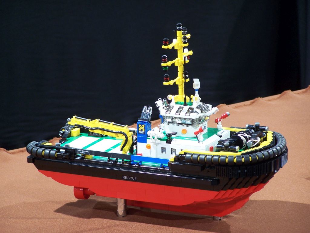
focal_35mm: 189
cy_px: 116
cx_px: 155
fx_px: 1693
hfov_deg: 10.5
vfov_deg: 7.9
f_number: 3.2
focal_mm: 31.3
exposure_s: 1/2
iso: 80
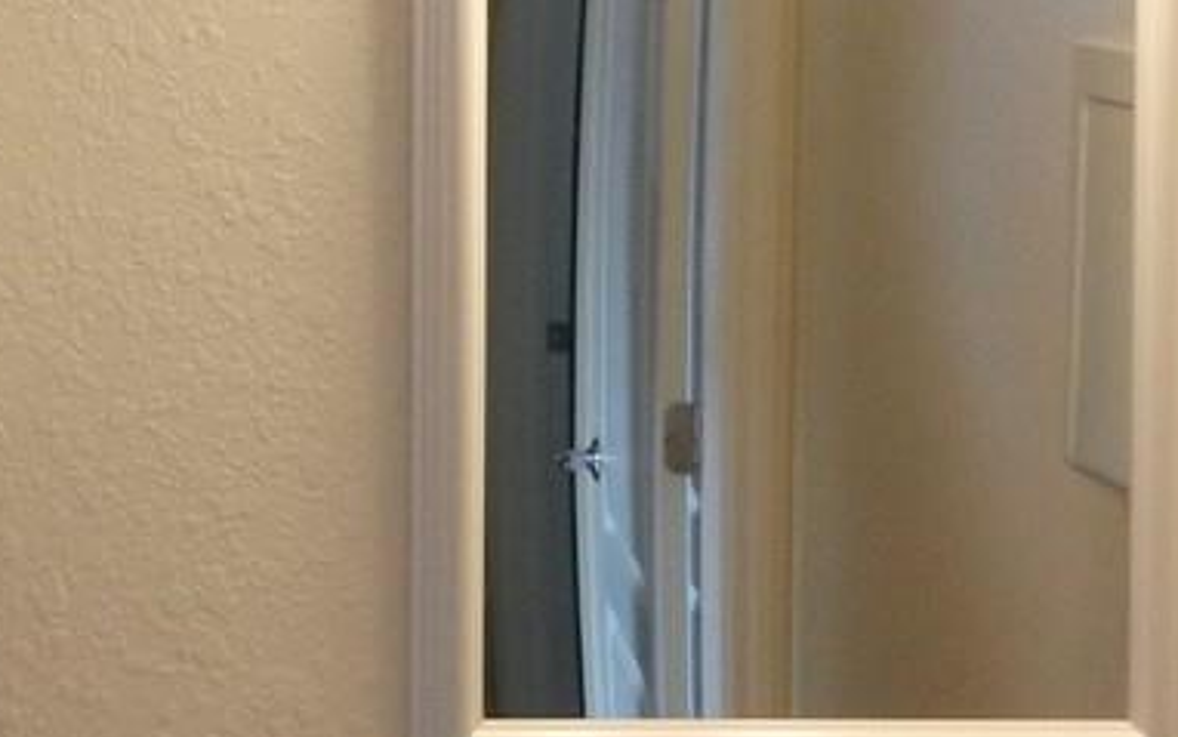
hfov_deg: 18.3
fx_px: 3565
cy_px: 117
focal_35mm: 111
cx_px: 3
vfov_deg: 11.7
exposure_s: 1/30
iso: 200
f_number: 3.5
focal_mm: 4.5
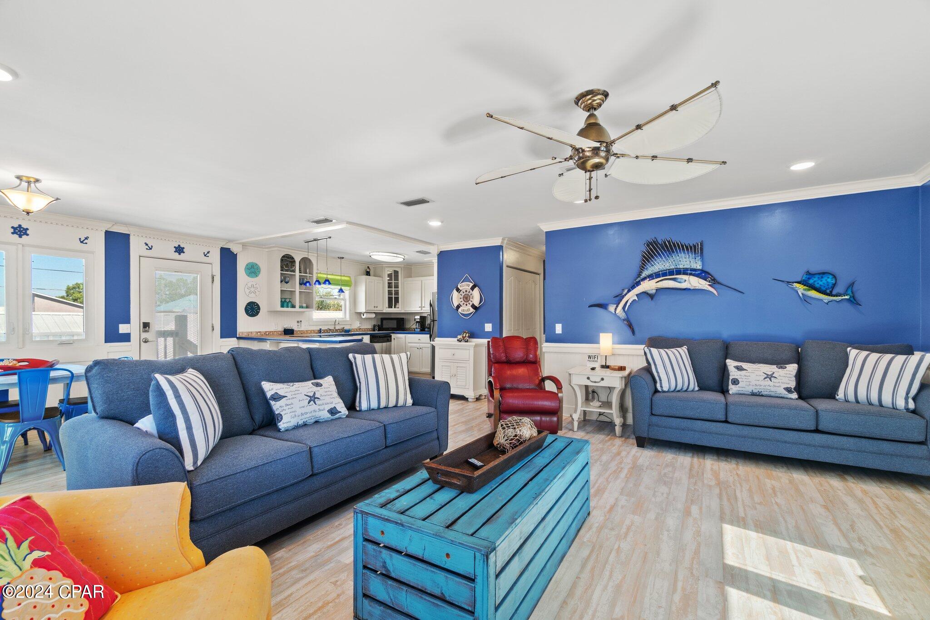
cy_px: 310
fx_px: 387
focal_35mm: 15
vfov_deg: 77.3
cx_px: 465
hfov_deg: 100.4
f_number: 8
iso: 400
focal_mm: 10
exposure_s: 1/1.67
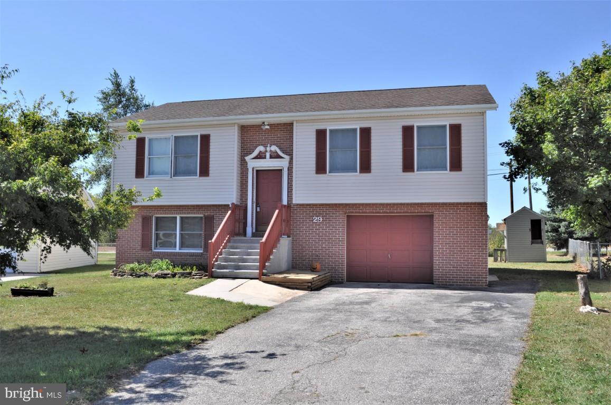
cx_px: 306
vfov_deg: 43.5
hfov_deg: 62.0
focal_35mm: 30
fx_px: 508
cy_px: 202
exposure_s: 1/400
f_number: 10
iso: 200
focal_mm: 20
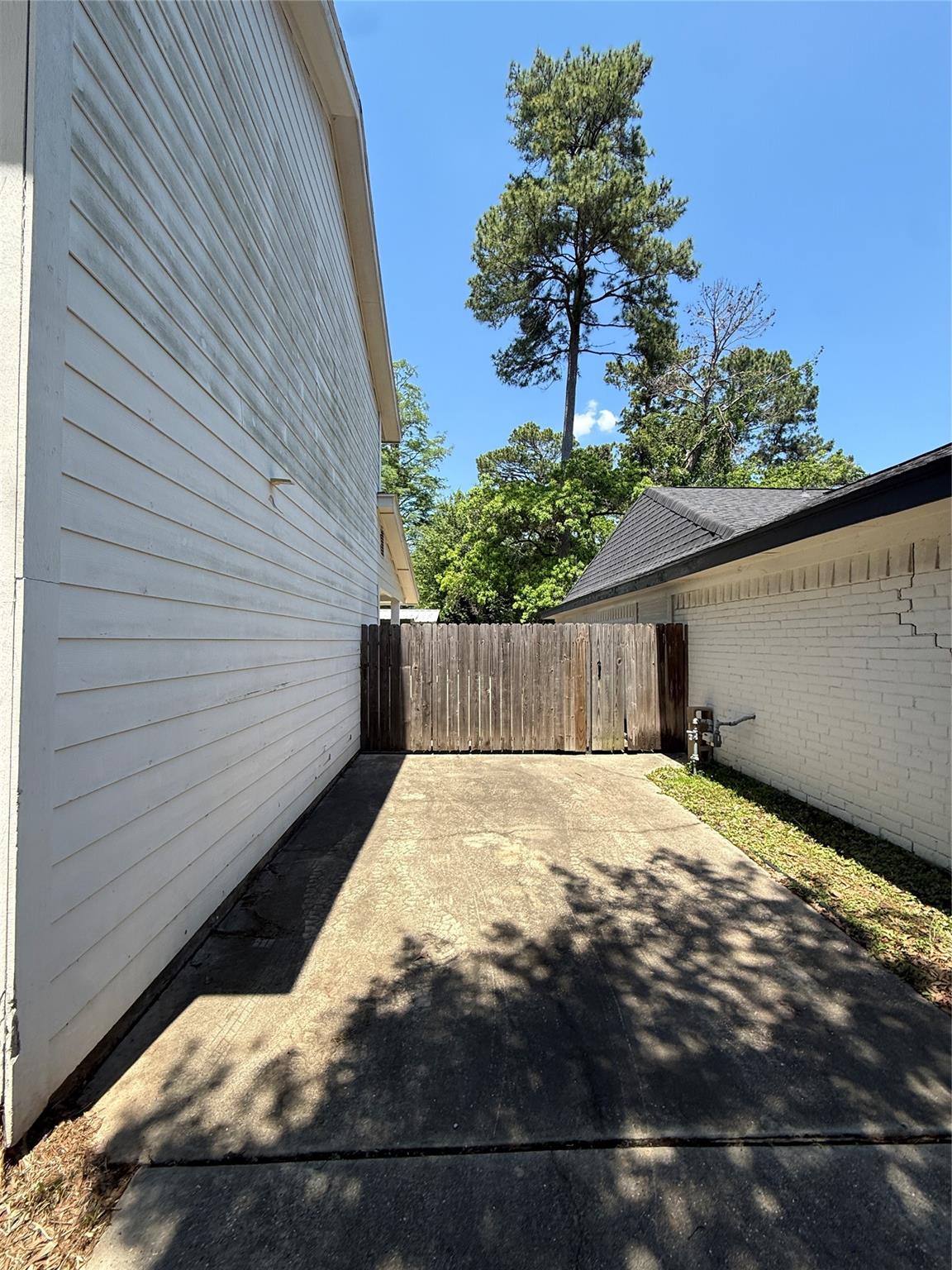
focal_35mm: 14
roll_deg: -3.4
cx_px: 476
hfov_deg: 85.7
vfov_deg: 102.1
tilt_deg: +2.5
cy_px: 635
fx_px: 513
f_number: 2.2
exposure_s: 1/1017
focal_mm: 2.22
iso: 50
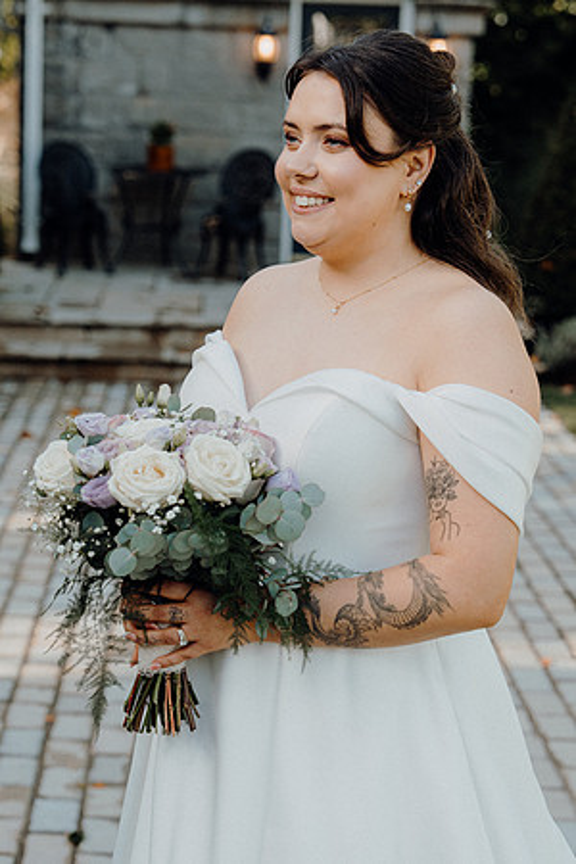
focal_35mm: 84
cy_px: 432
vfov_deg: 24.2
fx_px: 2016
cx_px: 288
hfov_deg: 16.3
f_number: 3.5
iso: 125
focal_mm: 56
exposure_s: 1/250
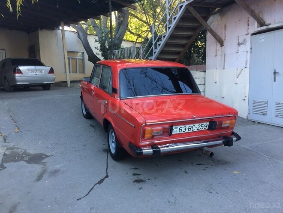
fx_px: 237
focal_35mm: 29
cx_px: 142
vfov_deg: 48.2
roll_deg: +1.4
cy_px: 106
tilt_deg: -6.1
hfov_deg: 61.7
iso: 32
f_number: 2.2
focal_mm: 4.15
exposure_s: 1/33
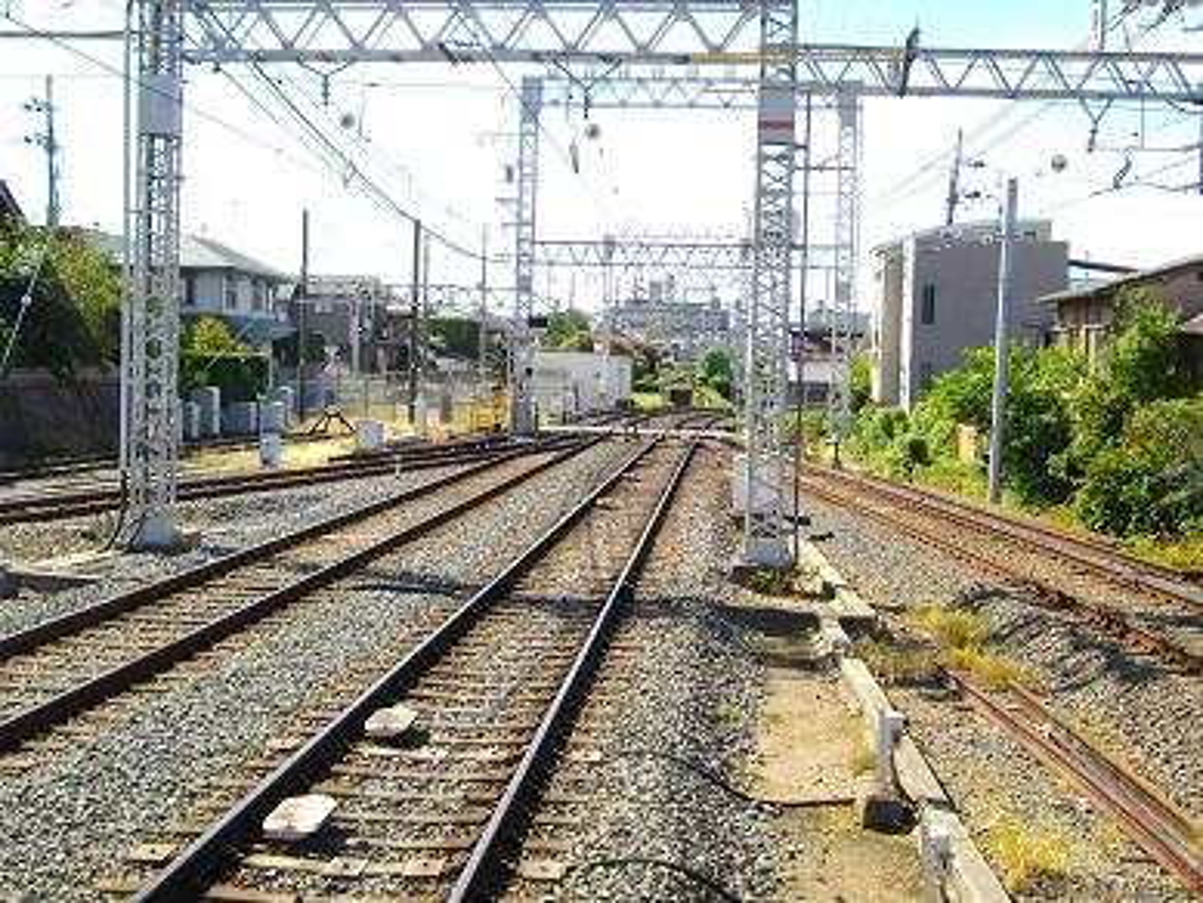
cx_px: 602
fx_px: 1738
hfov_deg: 38.2
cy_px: 452
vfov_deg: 29.1
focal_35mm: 50
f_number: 3.6
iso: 100
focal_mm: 8.8
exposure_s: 1/400
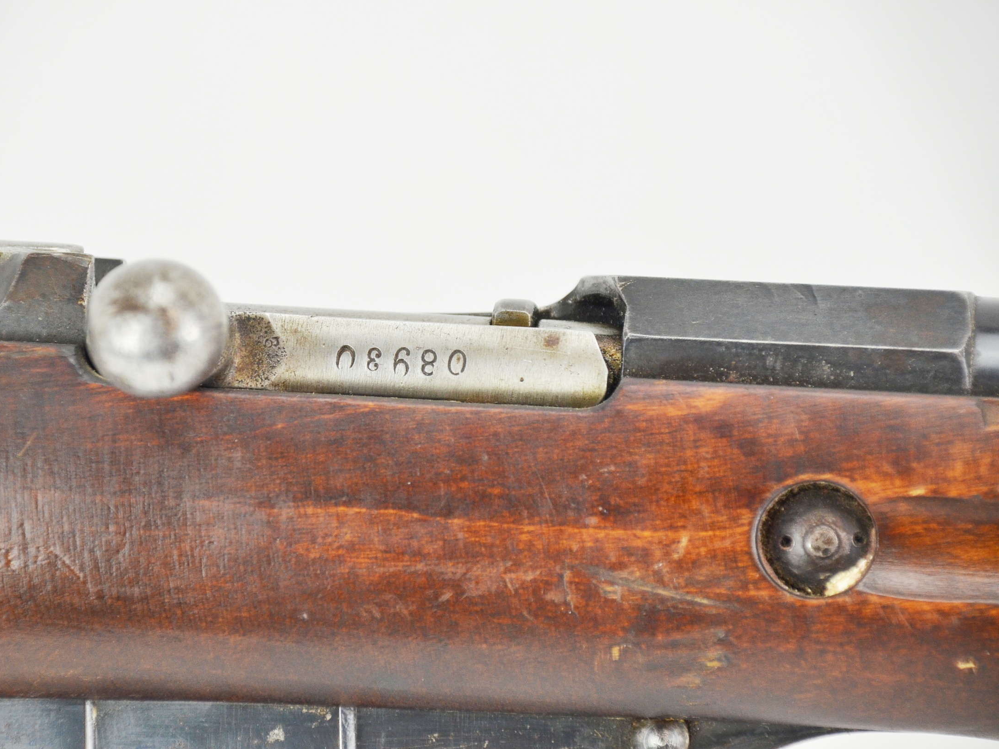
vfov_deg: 6.7
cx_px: 433
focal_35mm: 221
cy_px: 375
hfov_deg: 9.0
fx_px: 6364
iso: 800
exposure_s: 1/125
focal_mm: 135
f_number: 5.6
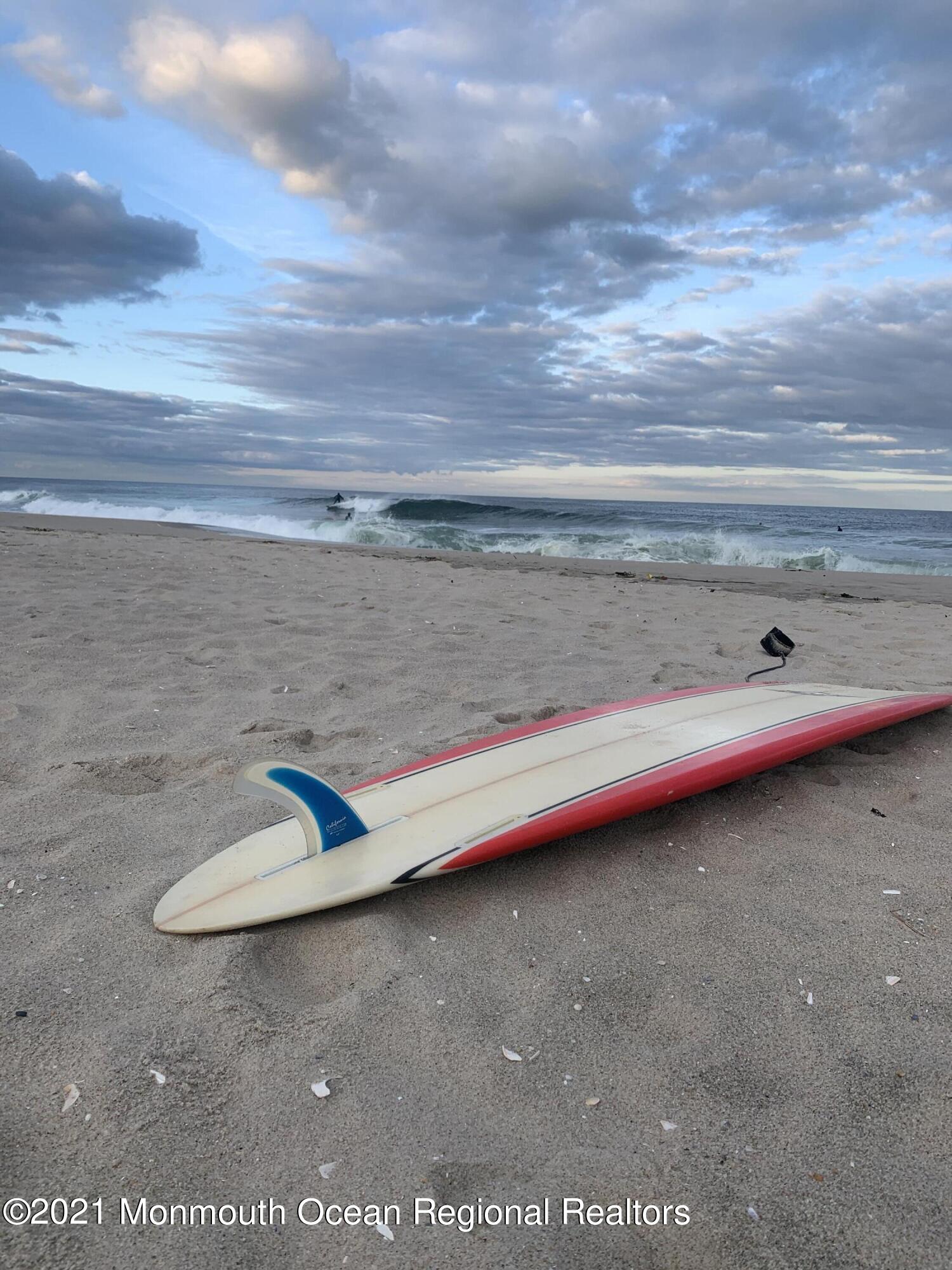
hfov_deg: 53.1
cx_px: 476
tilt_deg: -7.3
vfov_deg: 67.3
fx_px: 953
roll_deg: -2.4
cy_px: 635
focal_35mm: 26
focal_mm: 4.25
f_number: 1.8
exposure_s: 1/651
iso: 25
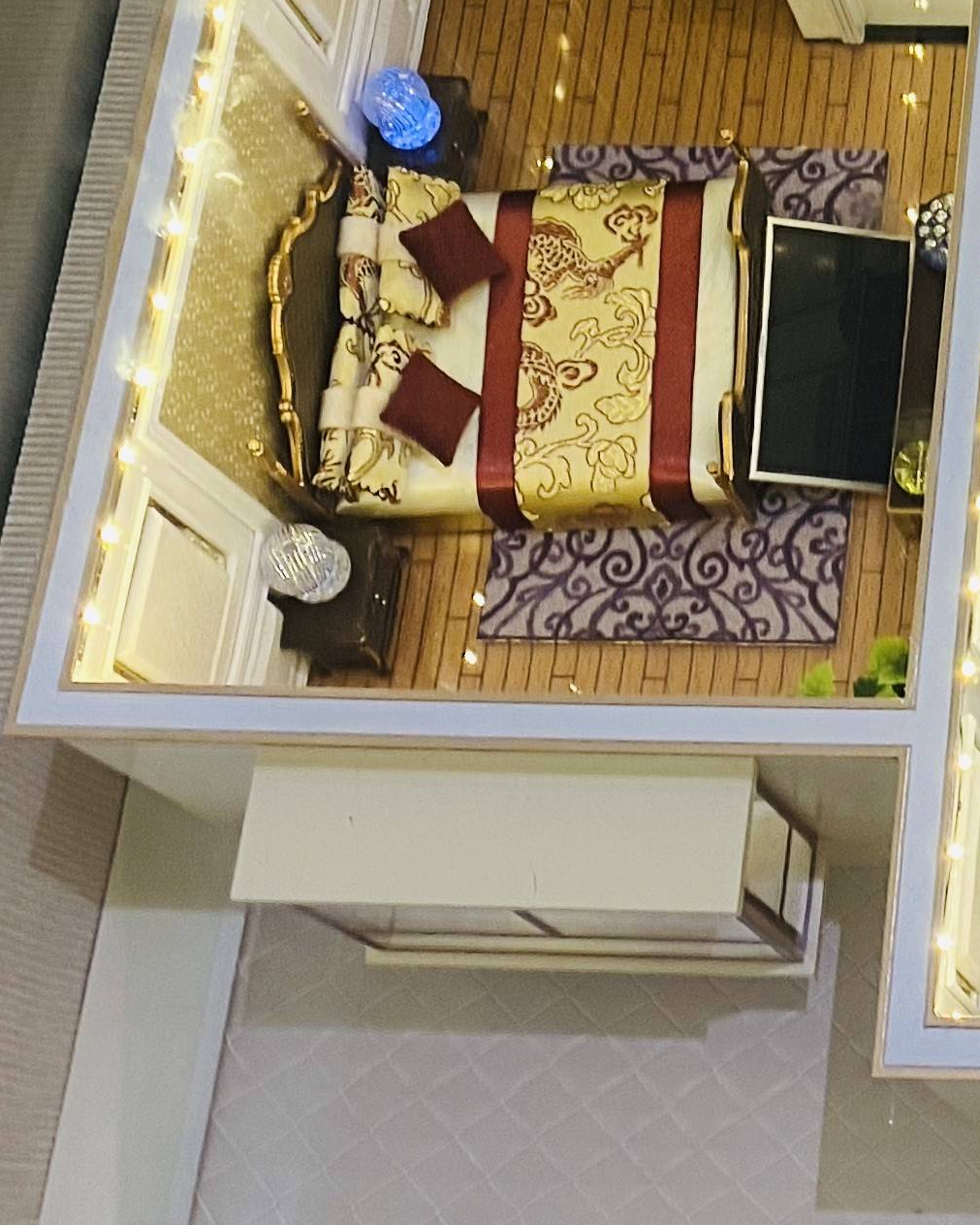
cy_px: -12
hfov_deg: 17.5
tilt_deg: -62.9
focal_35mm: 81
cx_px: 1350
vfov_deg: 22.6
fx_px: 2936
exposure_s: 1/50
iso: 64
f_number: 1.8
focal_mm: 4.25
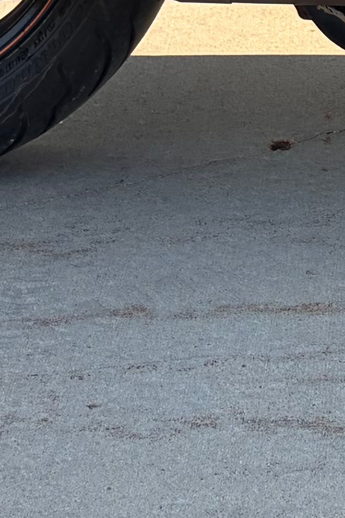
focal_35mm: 163
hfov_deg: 8.3
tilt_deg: -13.2
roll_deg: +0.7
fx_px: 2343
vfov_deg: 12.1
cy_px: -241
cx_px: 495
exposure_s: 1/731
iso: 50
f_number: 1.6
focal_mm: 5.96
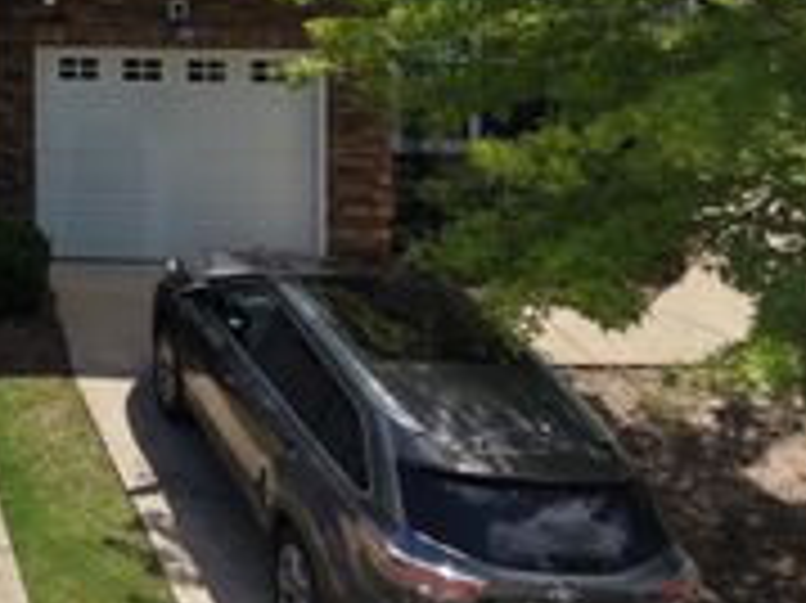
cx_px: -302
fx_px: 1559
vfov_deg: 19.7
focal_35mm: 67
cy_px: -232
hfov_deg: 24.4
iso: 100
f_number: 1.8
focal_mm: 8.67
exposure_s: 1/320
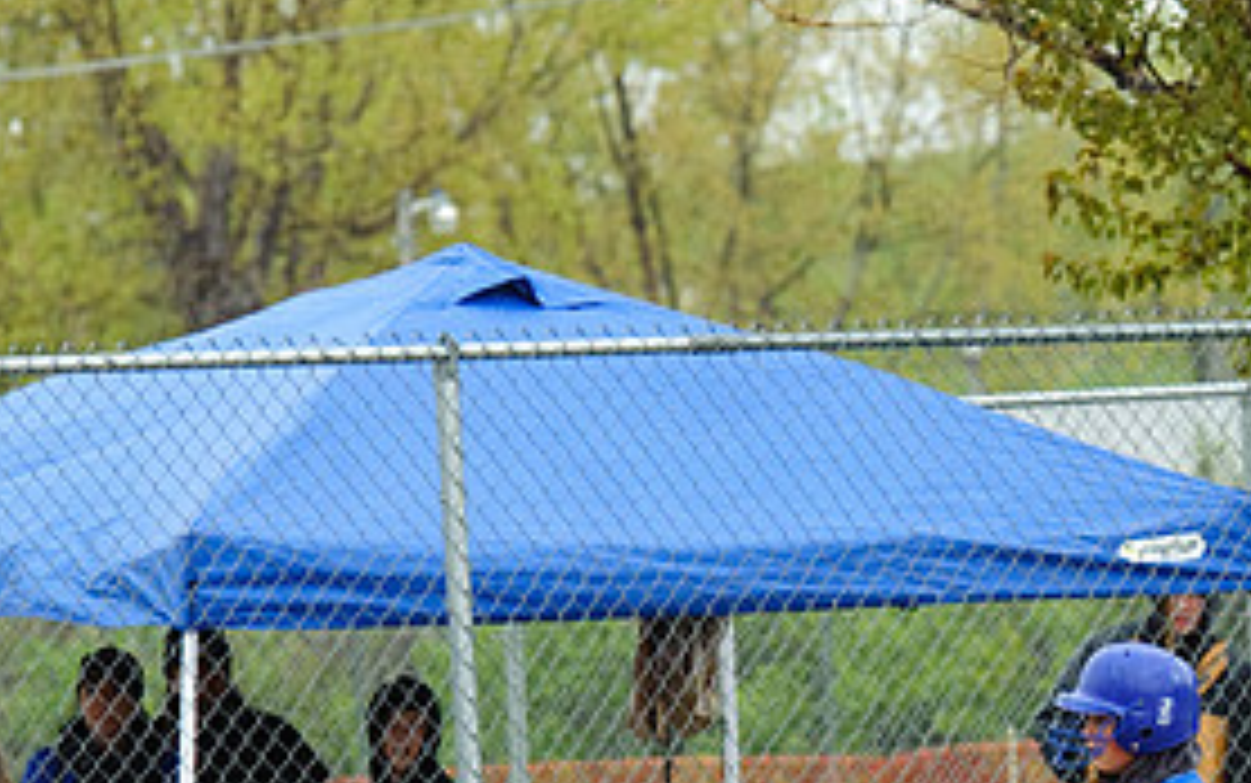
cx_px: 414
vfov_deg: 3.5
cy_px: 662
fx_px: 12688
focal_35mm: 372
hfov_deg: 5.6
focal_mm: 175
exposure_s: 1/750
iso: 400
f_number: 5.6
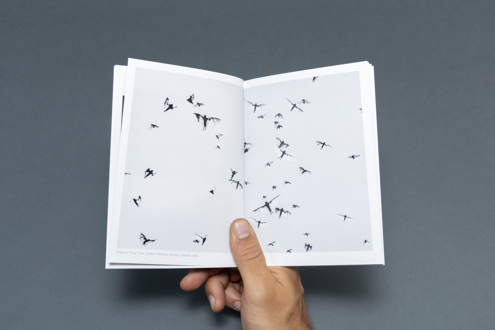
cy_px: 165
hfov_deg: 43.6
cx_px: 248
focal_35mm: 45
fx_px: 619
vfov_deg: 29.9
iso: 800
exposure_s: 1/200
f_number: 5.6
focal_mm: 30
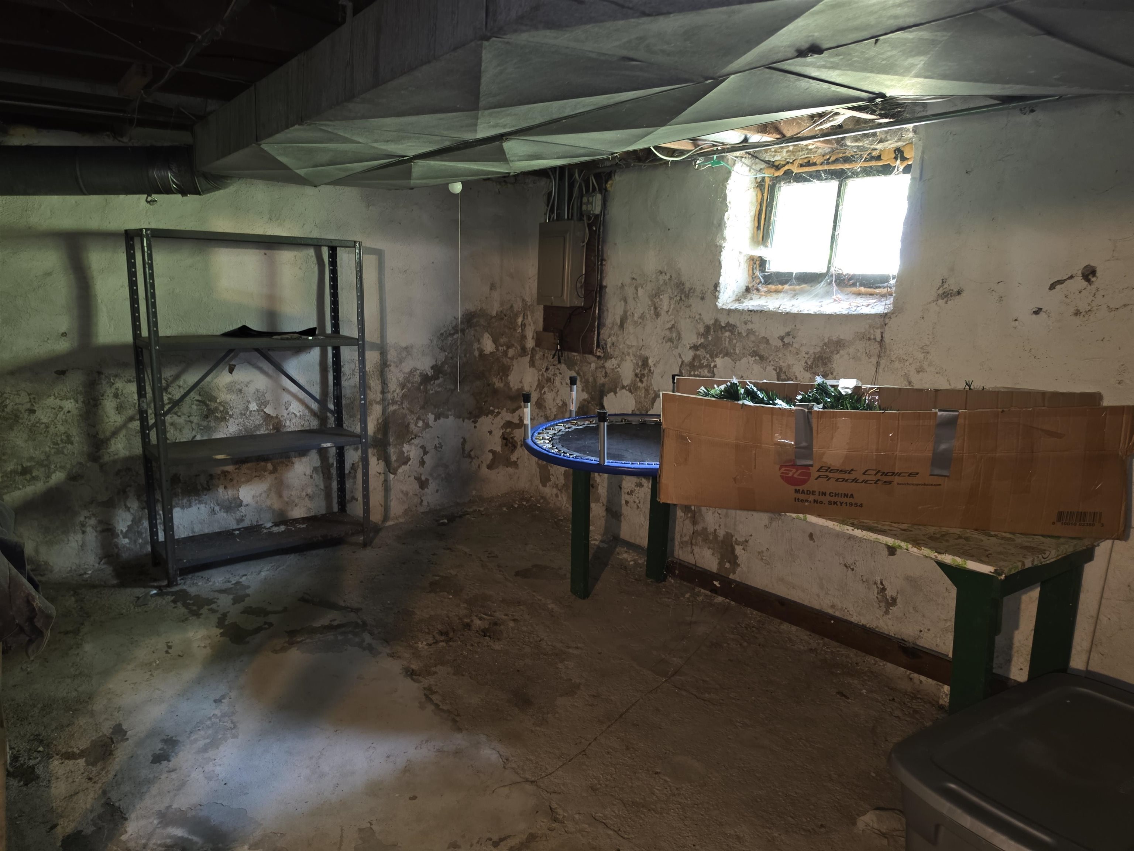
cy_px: 426
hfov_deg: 73.9
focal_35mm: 23
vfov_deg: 58.9
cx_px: 567
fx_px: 753
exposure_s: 1/12
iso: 1000
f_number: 1.4
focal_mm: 6.5
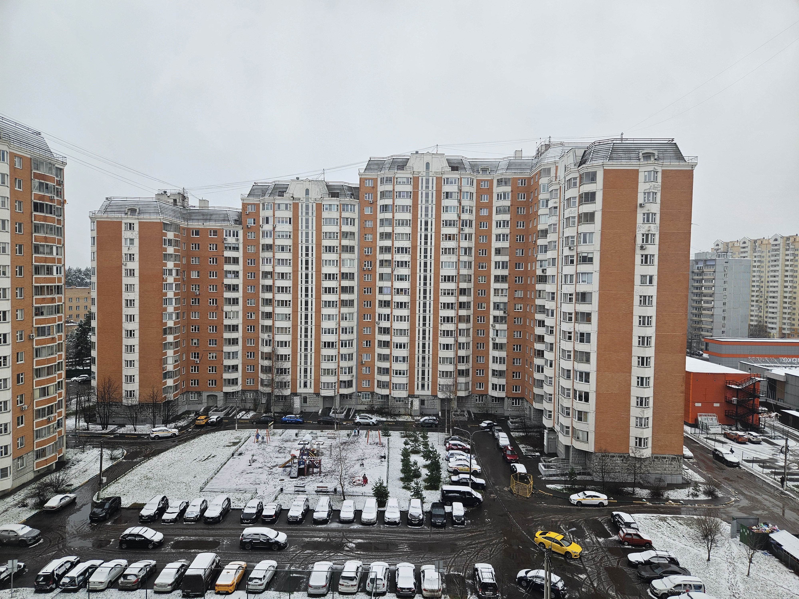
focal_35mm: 23
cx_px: 400
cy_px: 300
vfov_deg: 58.9
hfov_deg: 73.9
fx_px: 531
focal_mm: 5.4
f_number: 1.8
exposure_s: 1/217
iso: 25
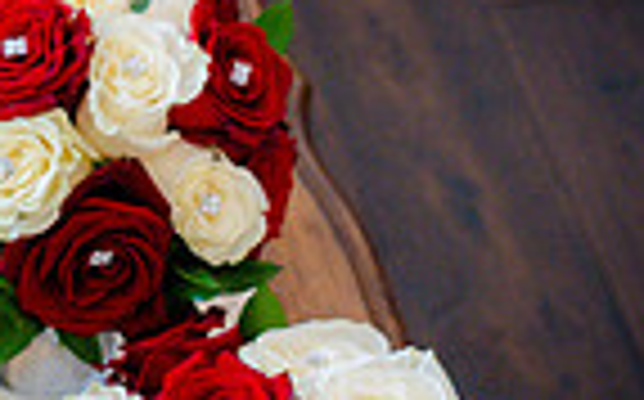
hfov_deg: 16.5
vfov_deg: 11.3
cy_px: 200
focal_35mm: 116
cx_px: -306
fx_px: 2034
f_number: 4
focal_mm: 28
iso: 2000
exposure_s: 1/125
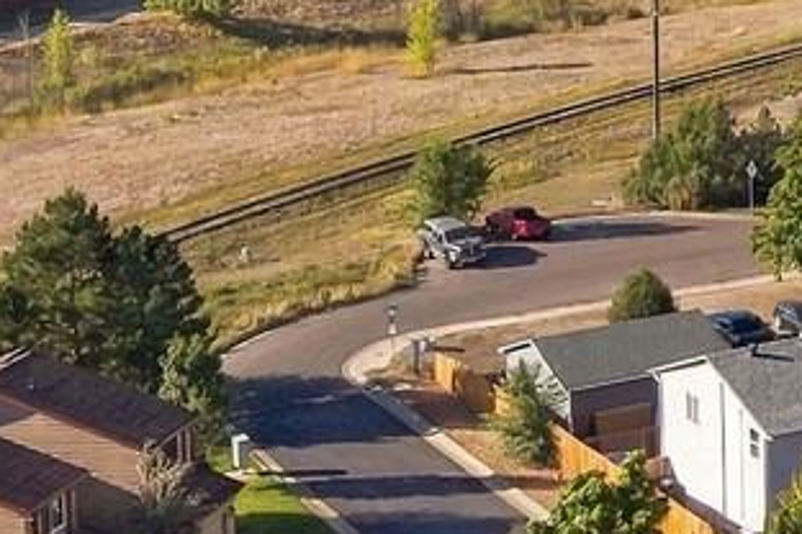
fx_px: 2851
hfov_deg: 14.2
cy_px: -190
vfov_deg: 10.4
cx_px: 1432
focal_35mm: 128
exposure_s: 1/180
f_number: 1.8
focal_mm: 8.7
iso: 260
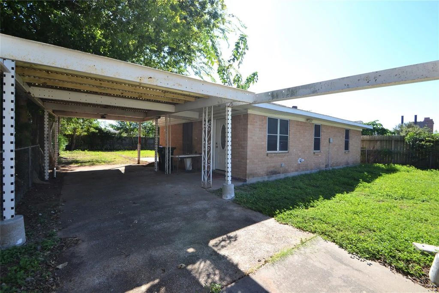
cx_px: 220
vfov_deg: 77.3
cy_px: 146
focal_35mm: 15
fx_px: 183
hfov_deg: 100.4
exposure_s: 1/160
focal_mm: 10
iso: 100
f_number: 6.3
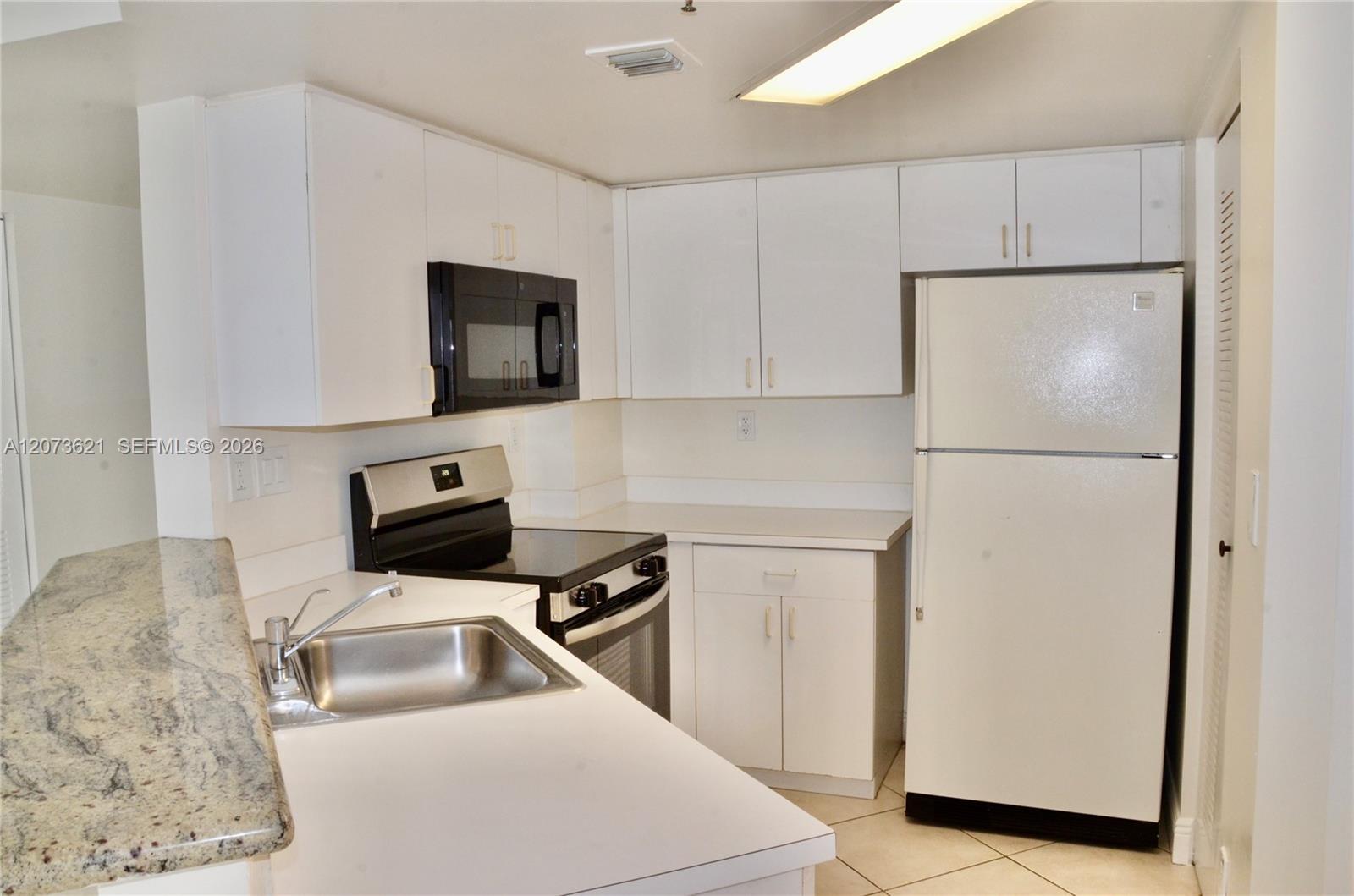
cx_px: 677
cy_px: 448
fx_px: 1013
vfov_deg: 47.7
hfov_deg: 67.5
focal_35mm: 27
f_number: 18
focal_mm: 18
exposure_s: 1/25
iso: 800
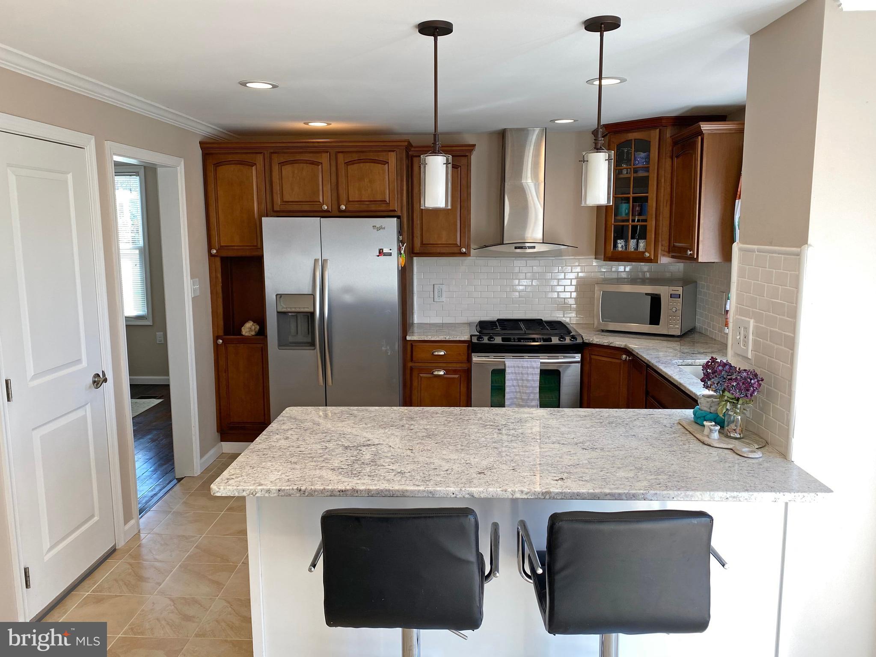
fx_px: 658
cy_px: 328
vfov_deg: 53.1
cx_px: 438
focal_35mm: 26
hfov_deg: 67.3
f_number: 1.8
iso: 32
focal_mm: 4.25
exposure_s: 1/120
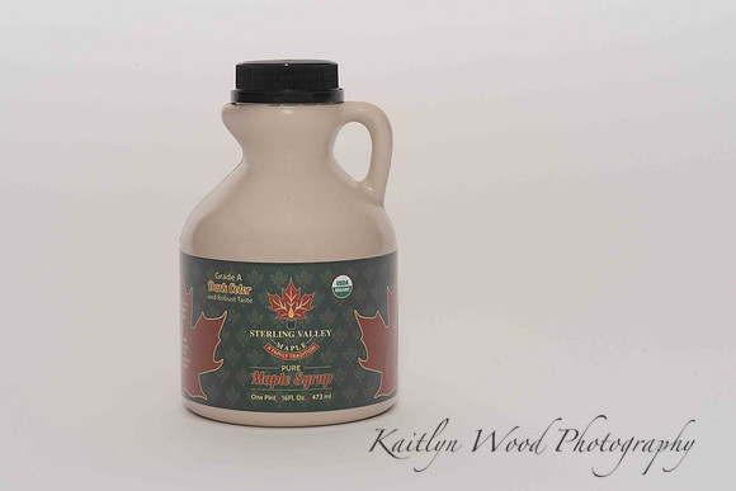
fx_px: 1866
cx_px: 368
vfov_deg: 15.0
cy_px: 246
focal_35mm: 91
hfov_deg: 22.3
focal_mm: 85
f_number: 13
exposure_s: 1/100
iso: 400
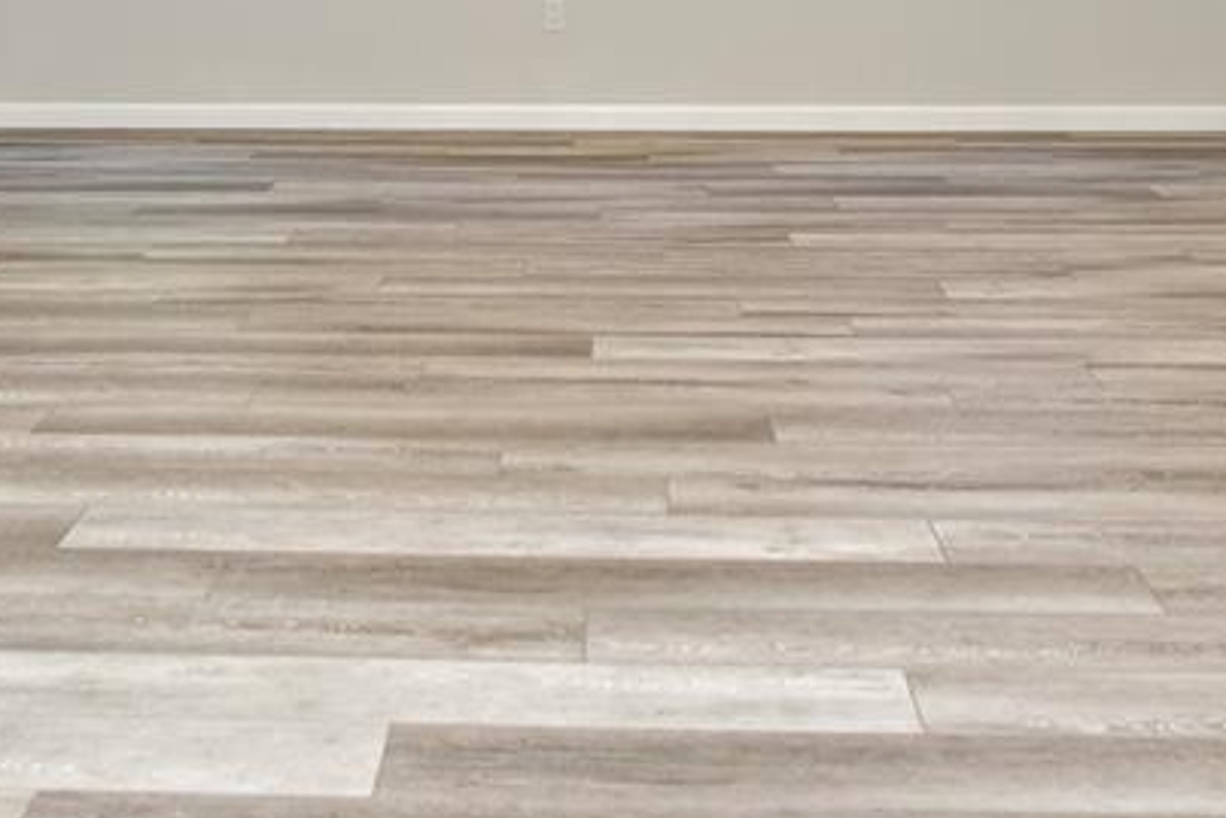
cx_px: 517
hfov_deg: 32.8
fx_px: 2078
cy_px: -144
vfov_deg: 20.9
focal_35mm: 61
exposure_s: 1/100
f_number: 5
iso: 800
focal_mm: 24
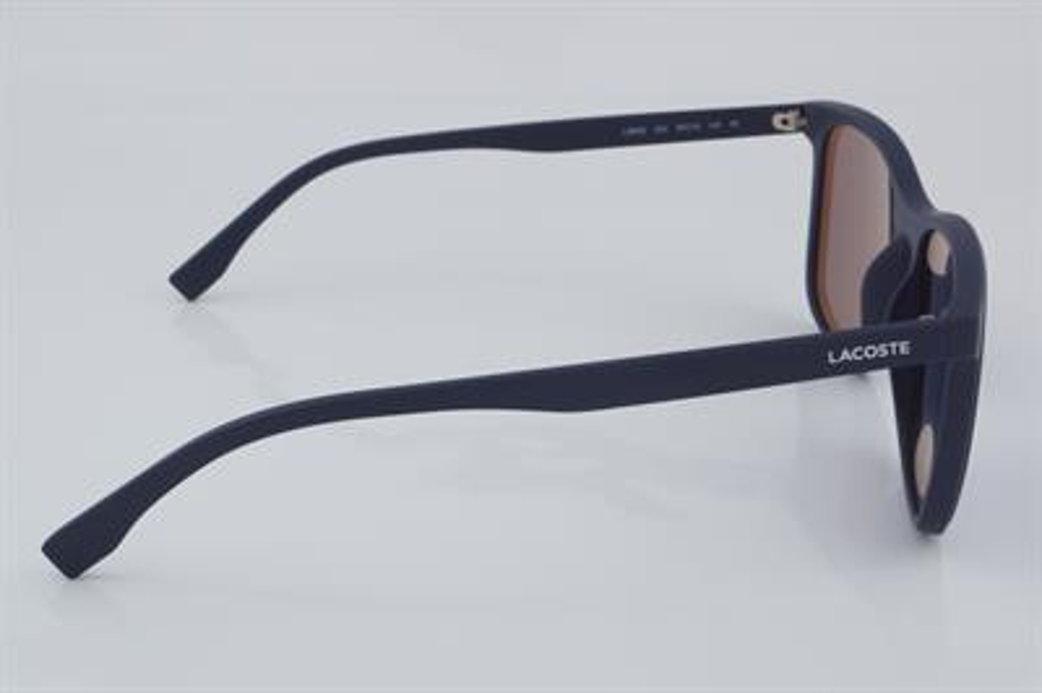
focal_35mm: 75
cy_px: 346
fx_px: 2169
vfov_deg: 18.2
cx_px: 521
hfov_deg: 27.0
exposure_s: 1/4
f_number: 32
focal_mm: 50
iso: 100
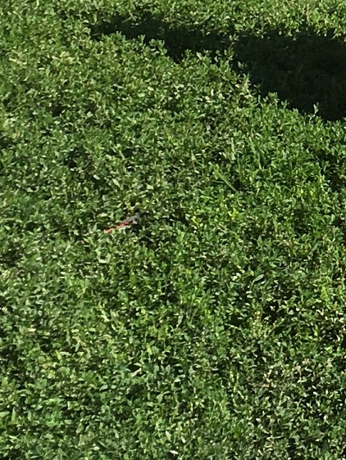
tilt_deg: -18.8
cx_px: 653
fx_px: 2077
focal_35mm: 156
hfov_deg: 9.0
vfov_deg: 12.3
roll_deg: -4.3
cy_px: -115
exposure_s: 1/1374
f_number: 2.2
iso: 25
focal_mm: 4.15
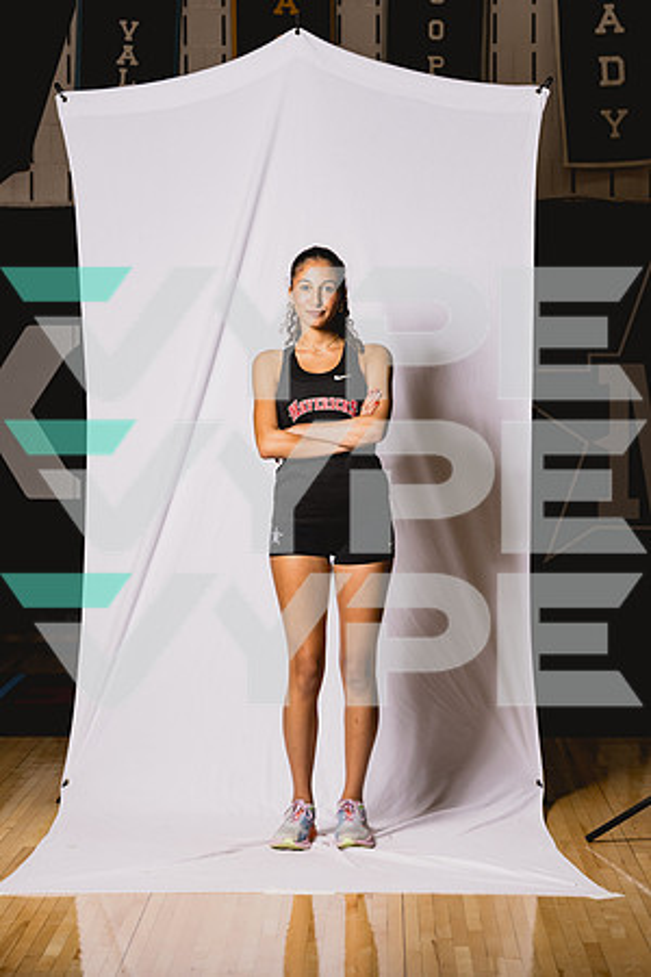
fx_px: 2739
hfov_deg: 13.6
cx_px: 326
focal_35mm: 101
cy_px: 488
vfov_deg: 20.2
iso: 400
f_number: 7.1
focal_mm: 101
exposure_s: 1/125
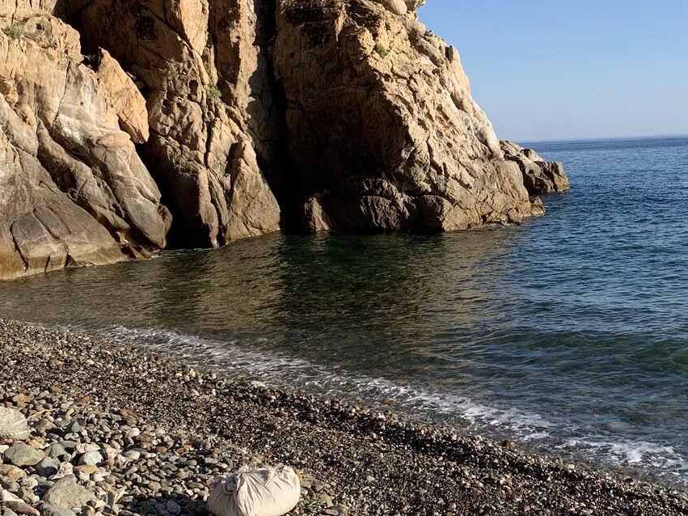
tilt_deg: -1.5
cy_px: 218
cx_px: 476
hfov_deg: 34.5
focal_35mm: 55
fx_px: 1093
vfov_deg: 26.5
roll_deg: +1.6
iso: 25
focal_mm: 4.25
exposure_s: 1/1880
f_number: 1.8
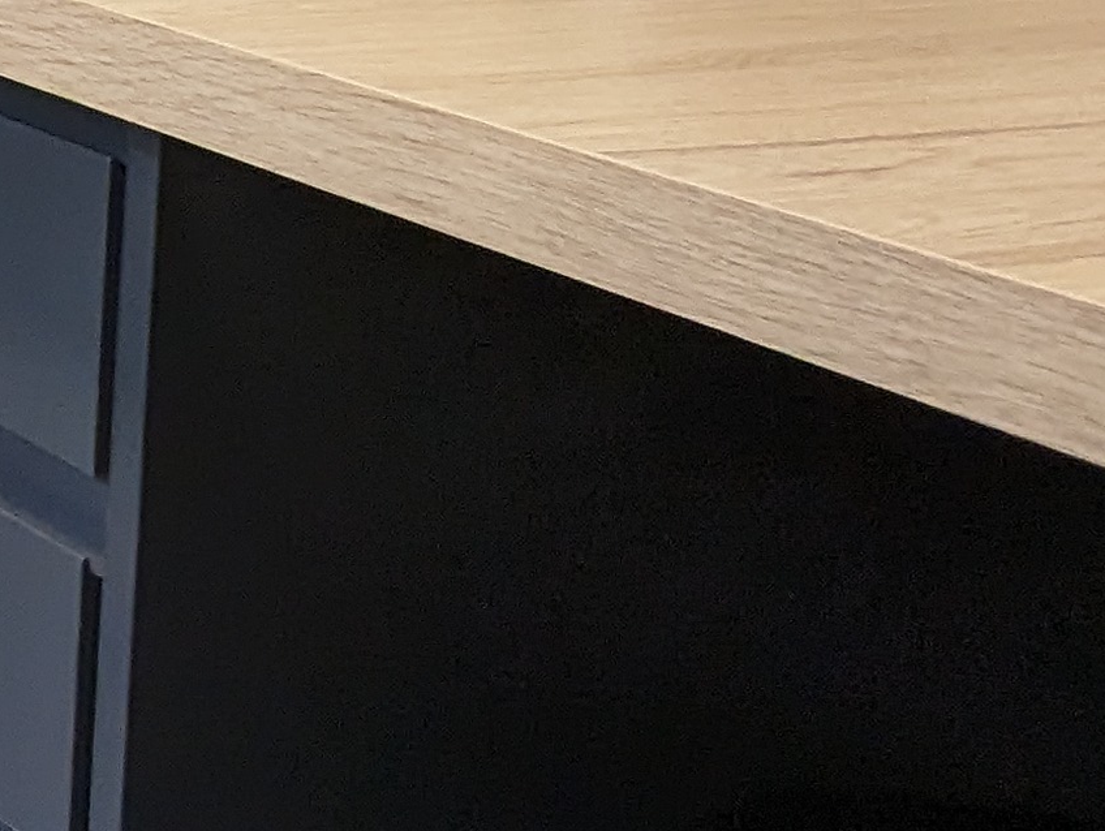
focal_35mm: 77
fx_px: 2461
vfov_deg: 17.4
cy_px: -376
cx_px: -1248
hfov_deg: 16.8
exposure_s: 1/50
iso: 401
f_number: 2.2
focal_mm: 2.35
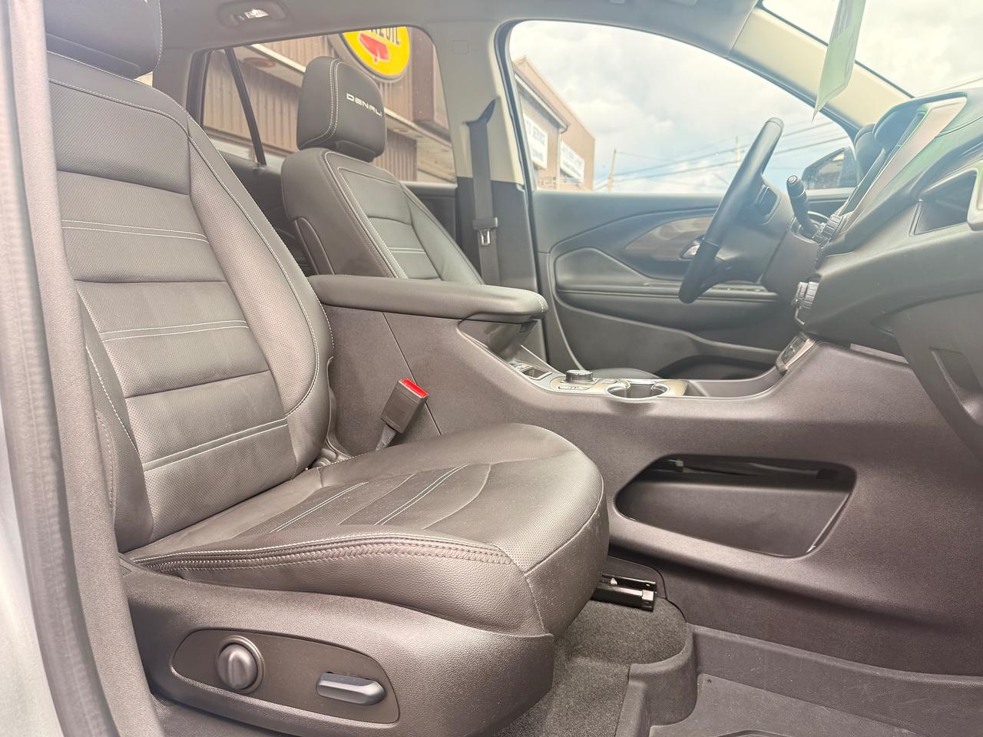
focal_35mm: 24
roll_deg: -0.7
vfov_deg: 56.8
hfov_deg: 71.6
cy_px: 368
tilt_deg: -7.1
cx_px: 492
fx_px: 682
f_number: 1.78
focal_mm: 6.76
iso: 160
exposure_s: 1/243
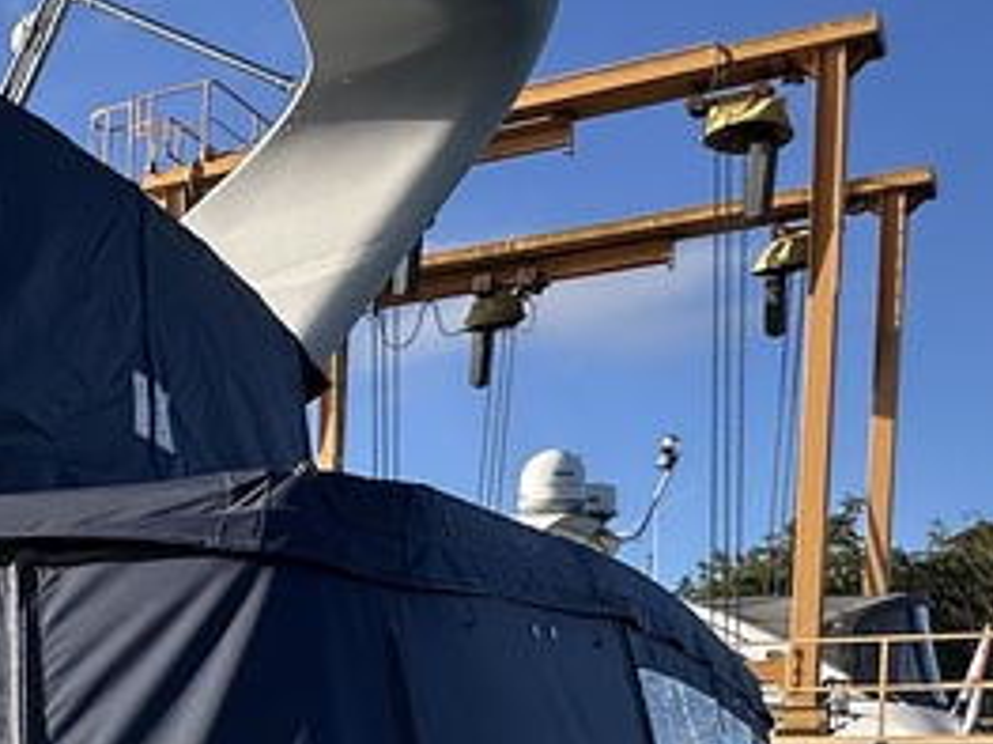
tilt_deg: -2.4
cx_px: -434
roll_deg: -0.8
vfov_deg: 21.4
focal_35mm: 64
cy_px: 876
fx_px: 1835
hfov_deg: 24.6
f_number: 2.2
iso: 50
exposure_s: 1/2747
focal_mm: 2.22
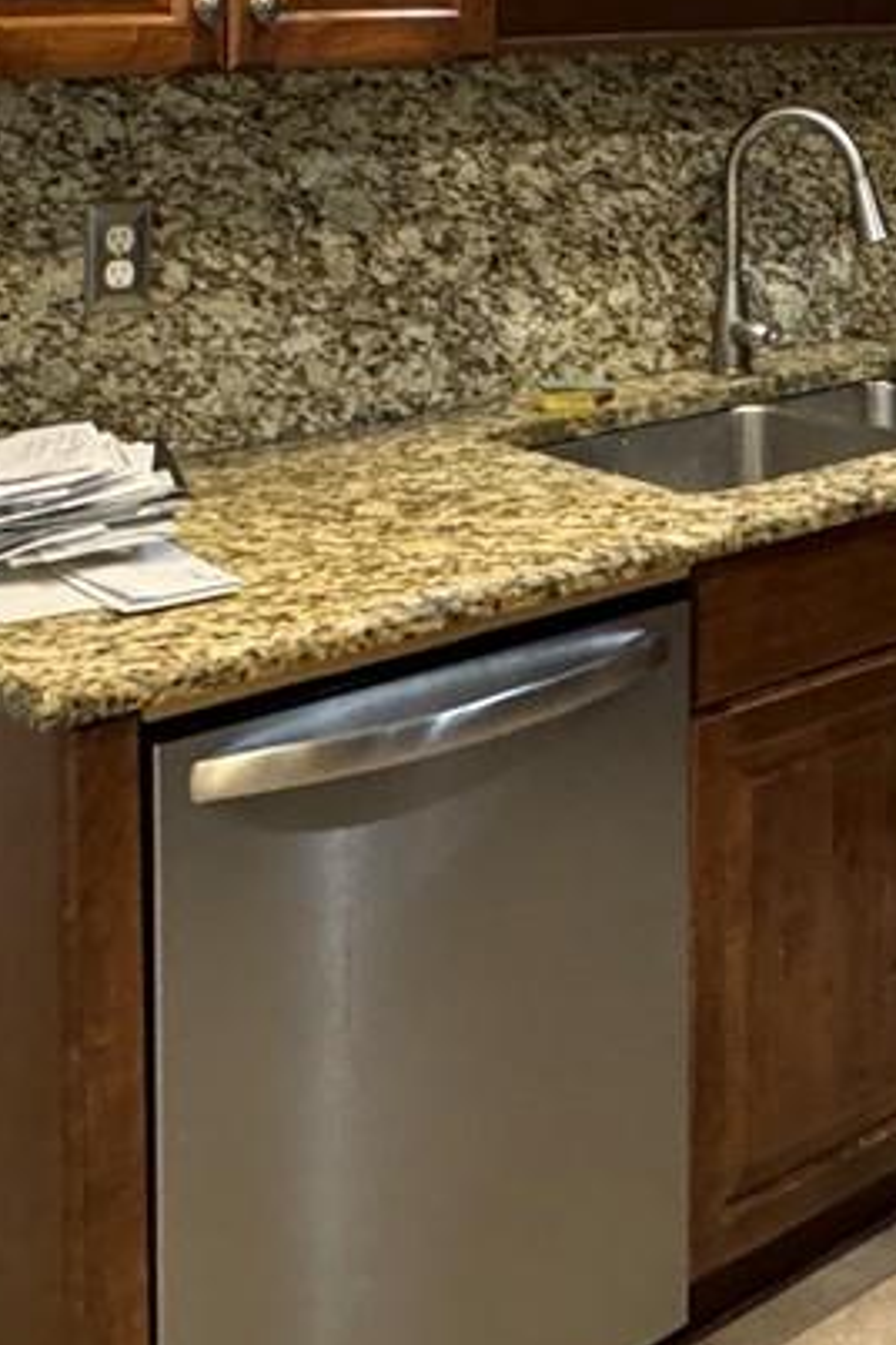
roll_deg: +0.1
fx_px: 2165
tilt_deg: -1.8
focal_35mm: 58
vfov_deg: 32.0
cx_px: 672
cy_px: 17
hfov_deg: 23.1
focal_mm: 2.22
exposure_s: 1/60
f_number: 2.2
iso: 500
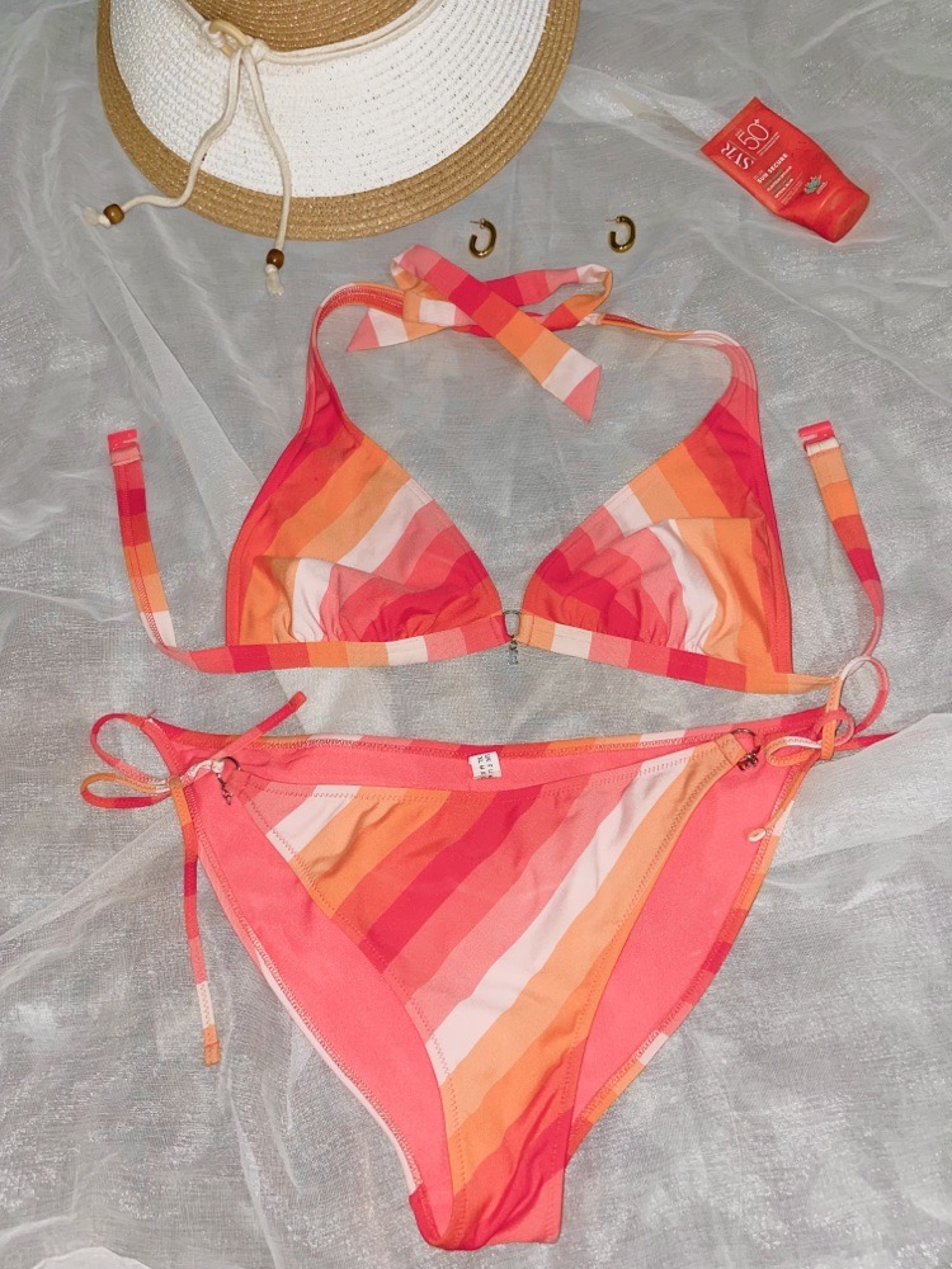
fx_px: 953
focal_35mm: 26
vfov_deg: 67.3
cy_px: 634
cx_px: 476
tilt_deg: -71.7
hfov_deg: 53.1
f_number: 1.6
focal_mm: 4.2
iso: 50
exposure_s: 1/33
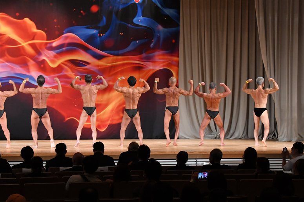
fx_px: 861
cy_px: 101
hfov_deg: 20.0
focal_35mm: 102
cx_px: 152
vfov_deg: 13.4
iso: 5000
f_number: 5.6
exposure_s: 1/400
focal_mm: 68
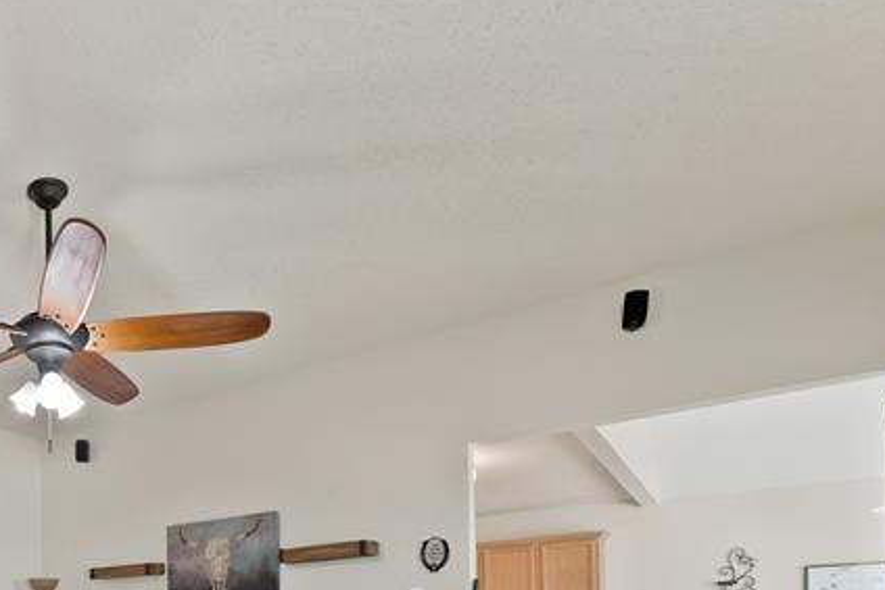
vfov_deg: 37.5
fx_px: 713
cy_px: 653
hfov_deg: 54.7
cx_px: 77
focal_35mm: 29
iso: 640
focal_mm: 12
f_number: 9
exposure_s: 1
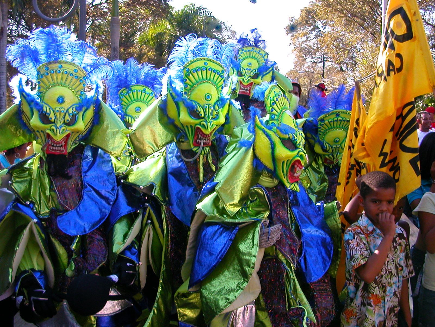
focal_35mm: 37
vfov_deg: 38.7
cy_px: 164
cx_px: 218
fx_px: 465
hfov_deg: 50.1
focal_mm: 5.6
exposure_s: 1/310
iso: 100
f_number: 2.7
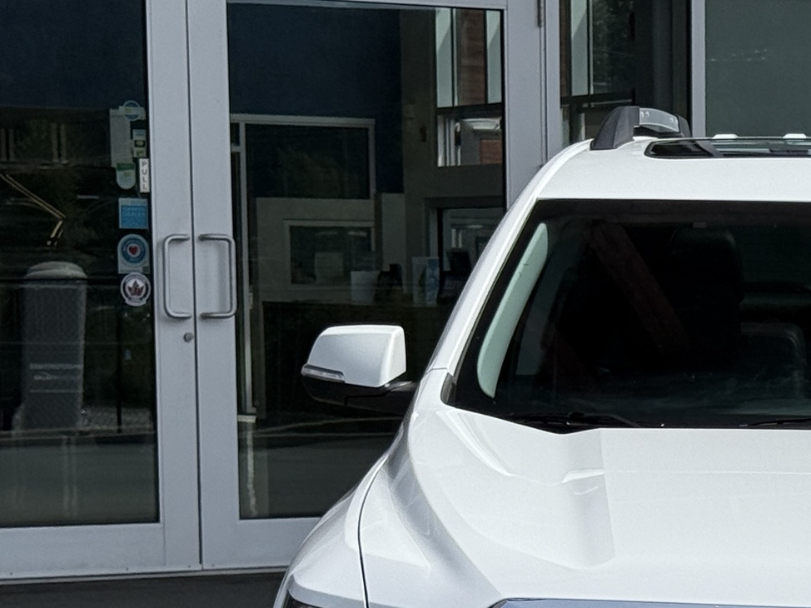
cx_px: 882
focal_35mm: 142
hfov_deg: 13.6
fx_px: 3326
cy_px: 675
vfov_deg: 10.3
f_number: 1.78
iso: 64
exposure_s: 1/6536
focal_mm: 6.76
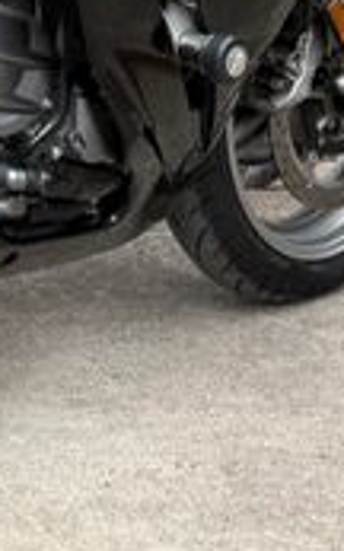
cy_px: -96
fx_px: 1411
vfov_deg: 20.7
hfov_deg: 12.8
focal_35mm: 94
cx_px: -245
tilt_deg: -5.8
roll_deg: -0.1
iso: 80
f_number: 1.78
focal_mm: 6.76
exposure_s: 1/289
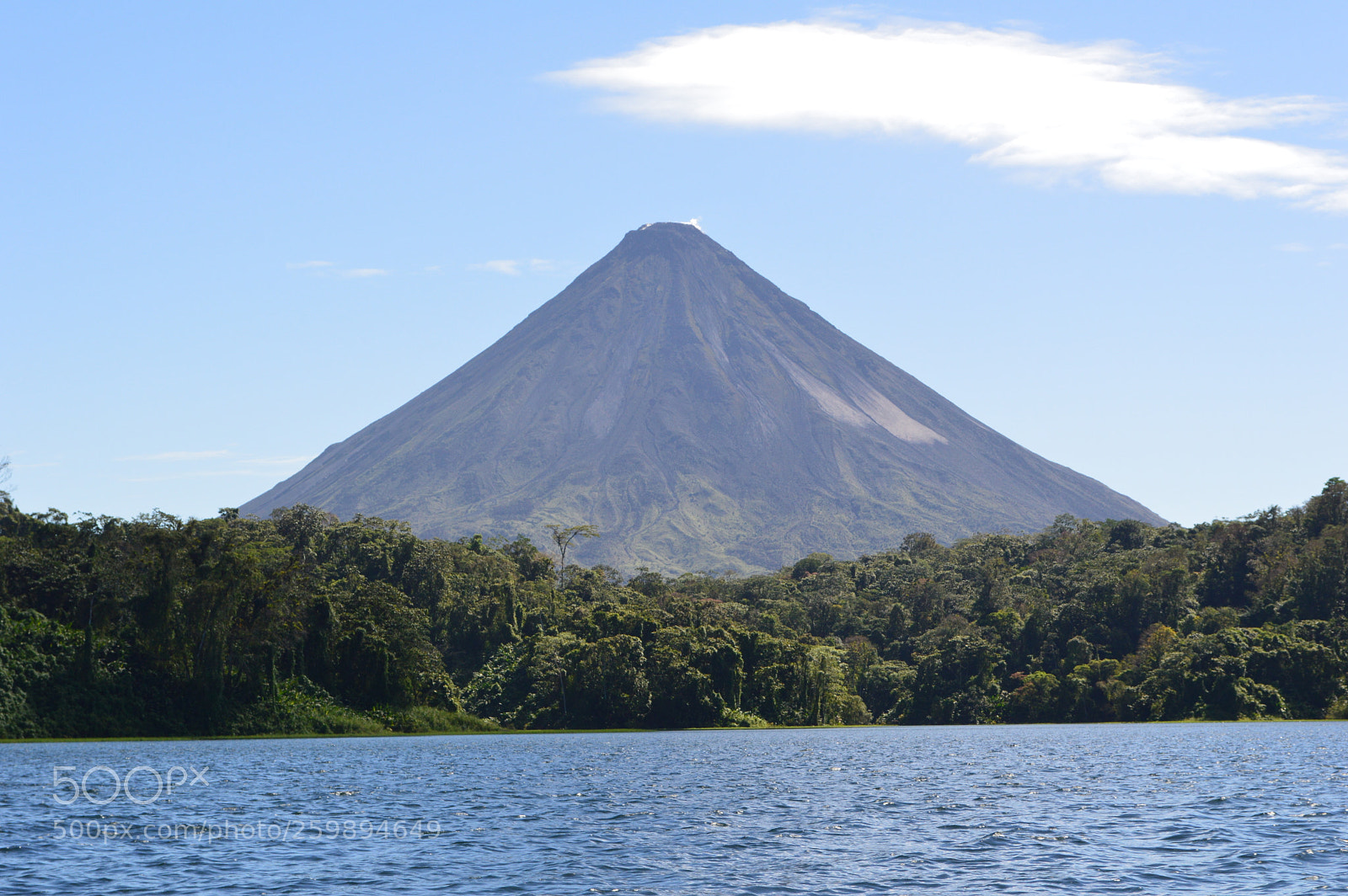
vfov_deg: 16.5
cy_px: 448
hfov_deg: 24.6
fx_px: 3087
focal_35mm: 82
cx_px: 674
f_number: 11
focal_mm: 55
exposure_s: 1/400
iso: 400
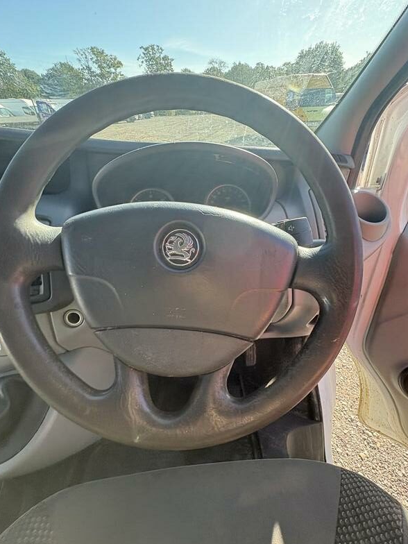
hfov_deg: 78.1
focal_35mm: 16
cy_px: 266
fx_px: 251
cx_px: 214
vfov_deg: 94.5
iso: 80
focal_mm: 2.22
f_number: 2.2
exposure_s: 1/139
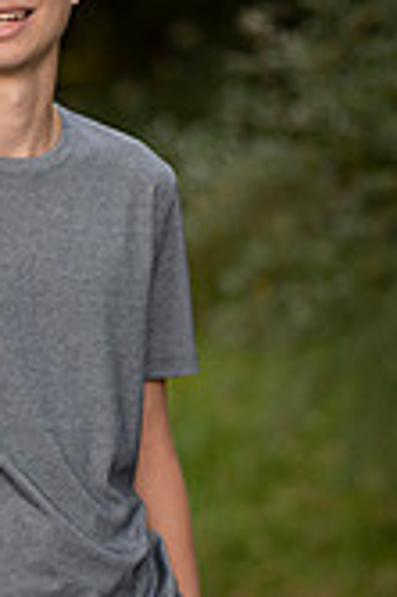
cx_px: 4
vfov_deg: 9.0
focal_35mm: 229
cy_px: 340
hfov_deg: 6.0
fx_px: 3796
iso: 125
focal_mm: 85
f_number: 1.8
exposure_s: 1/250
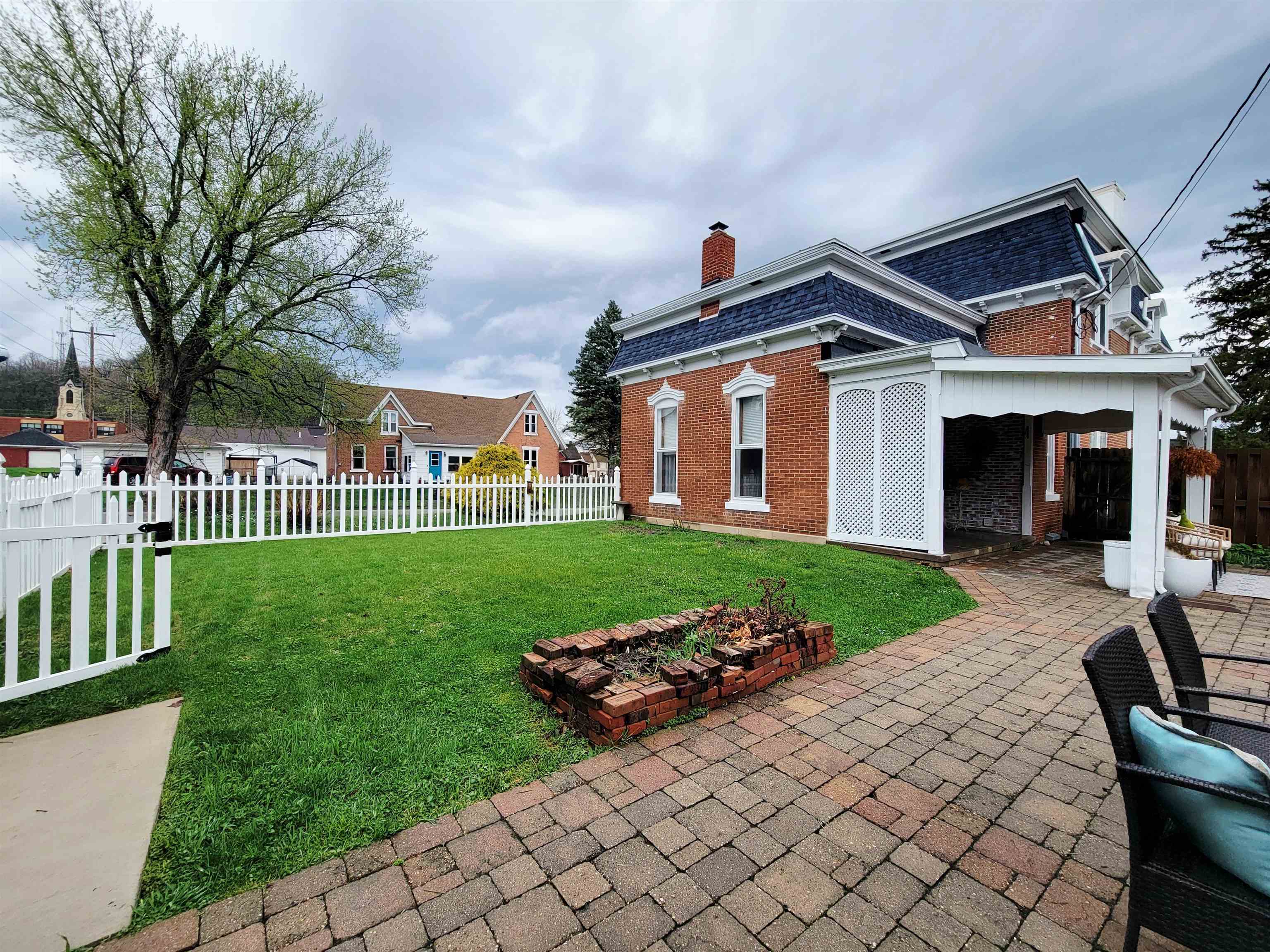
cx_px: 635
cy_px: 476
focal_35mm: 13
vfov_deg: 89.9
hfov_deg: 106.2
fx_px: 477
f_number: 2.2
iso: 50
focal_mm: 2.2
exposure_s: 1/1250
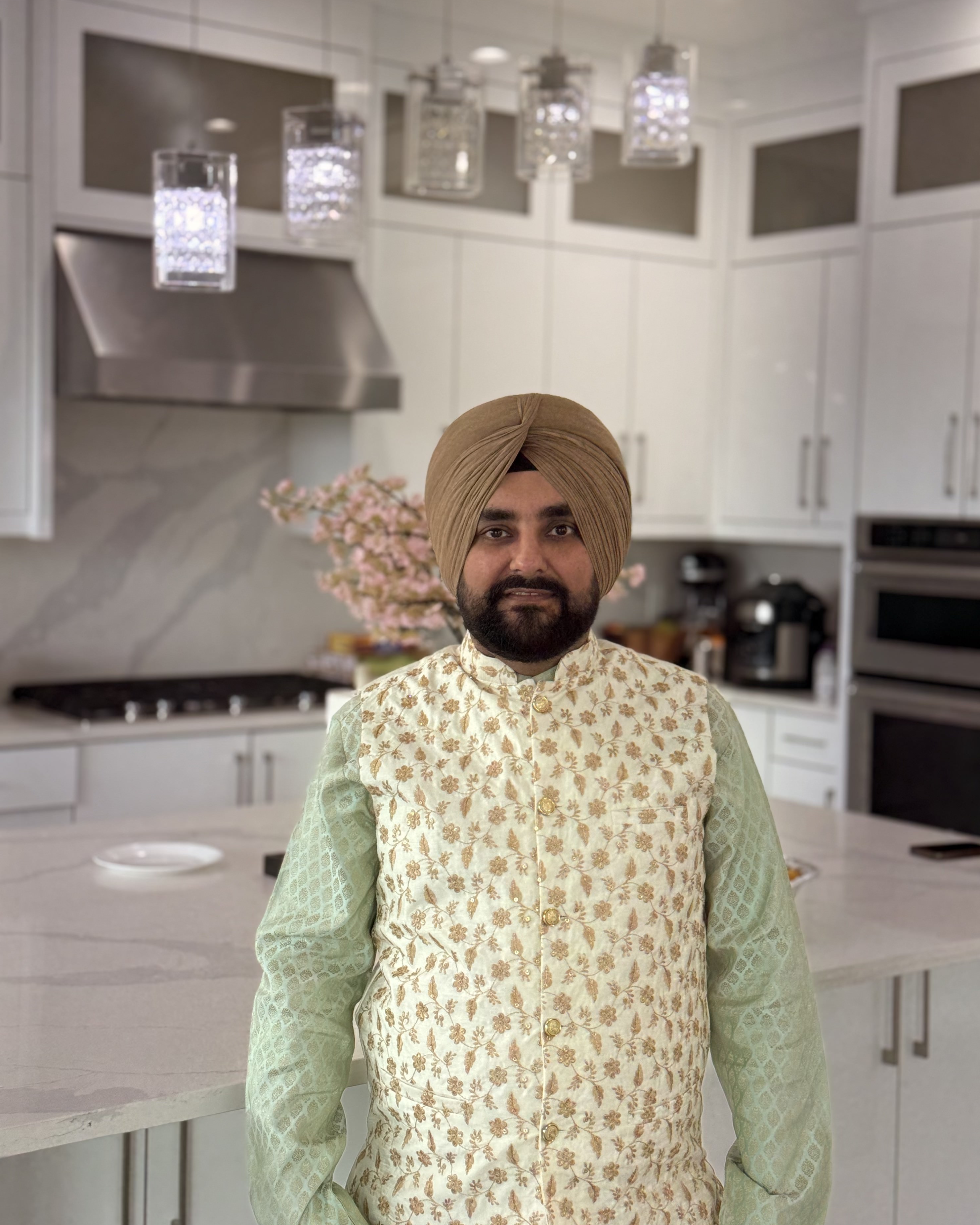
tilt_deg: -1.8
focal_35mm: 51
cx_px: 498
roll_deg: -2.0
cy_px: 599
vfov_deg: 36.7
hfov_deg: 29.7
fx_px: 1849
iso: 100
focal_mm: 6.76
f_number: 1.78
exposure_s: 1/181
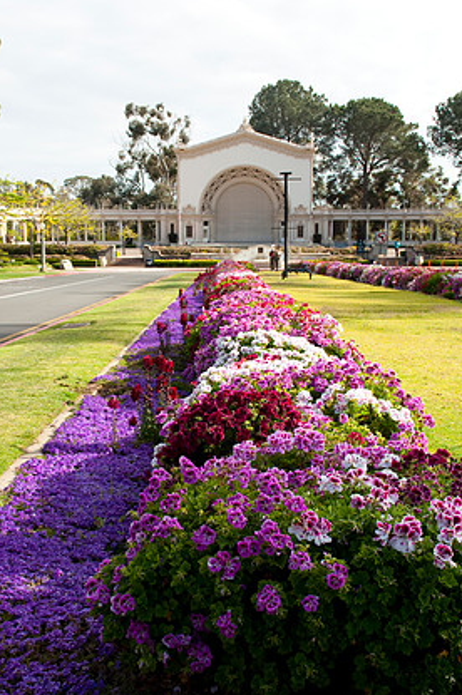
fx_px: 1003
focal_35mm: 52
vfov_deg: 38.2
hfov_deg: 25.9
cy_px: 372
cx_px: 223
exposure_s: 1/320
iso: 200
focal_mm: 32
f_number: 9
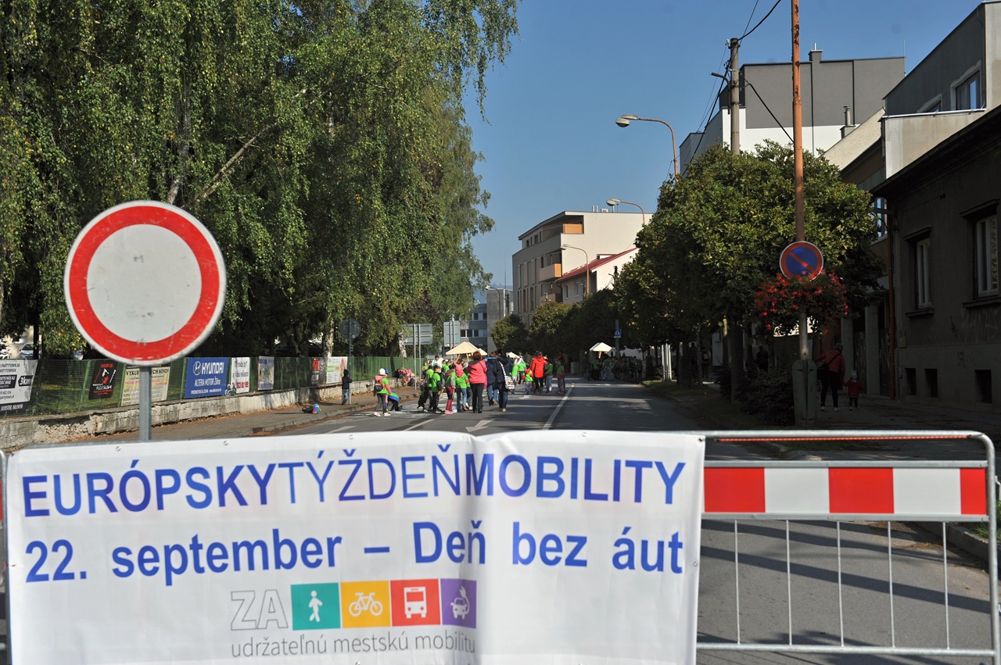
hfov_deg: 41.1
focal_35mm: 48
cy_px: 332
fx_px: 1333
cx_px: 500
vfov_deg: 28.0
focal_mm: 48
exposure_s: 1/2000
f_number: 5.6
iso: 250
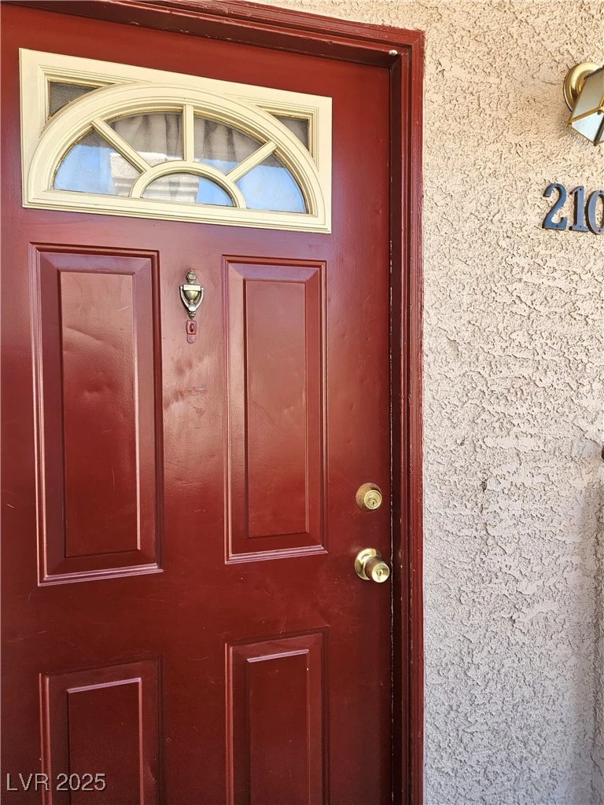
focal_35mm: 23
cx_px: 302
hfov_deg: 58.9
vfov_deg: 73.9
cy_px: 402
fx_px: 535
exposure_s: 1/244
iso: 40
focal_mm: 5.4
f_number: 1.8
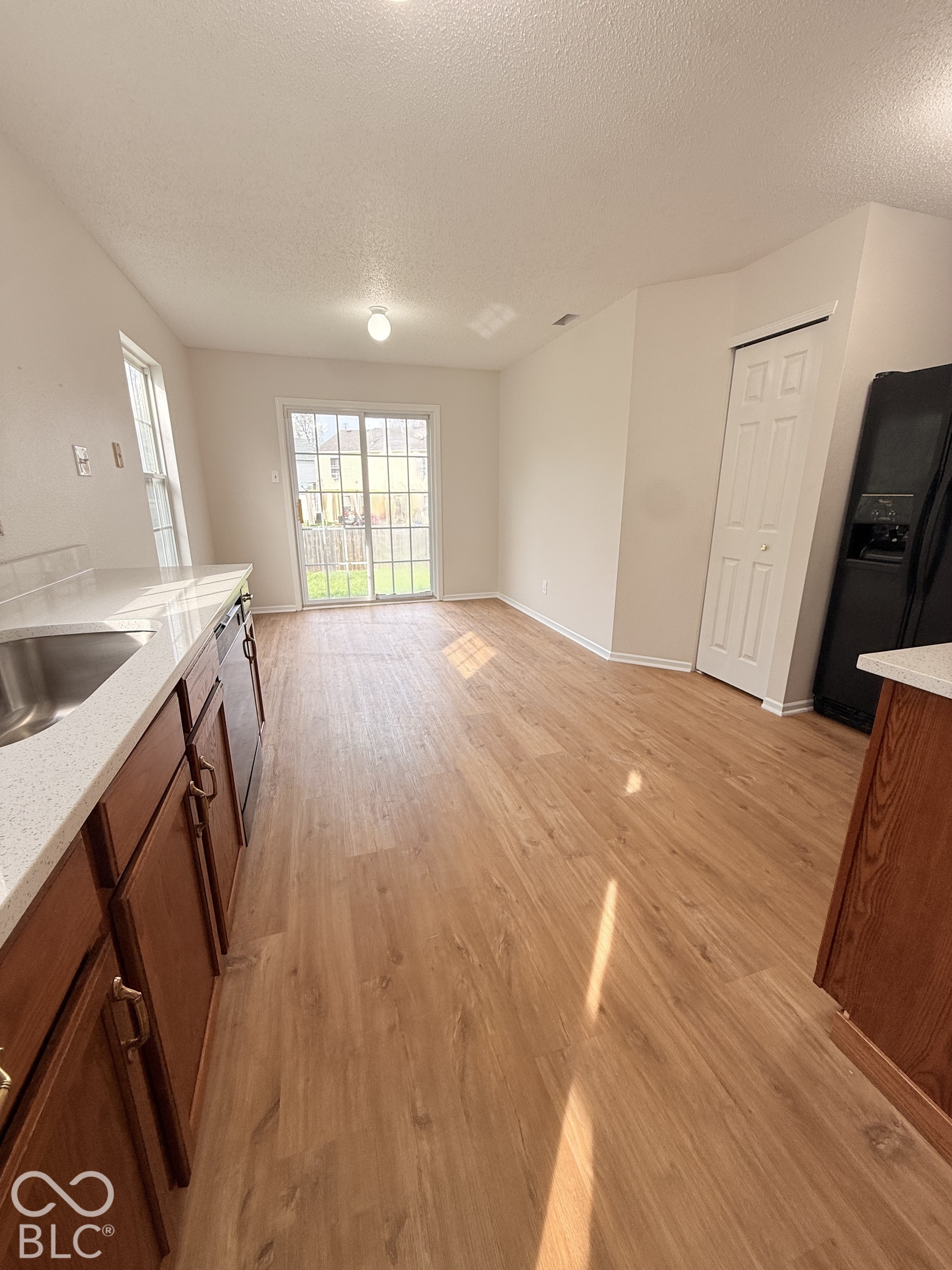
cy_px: 635
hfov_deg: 85.7
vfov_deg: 102.1
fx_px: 513
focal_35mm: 14
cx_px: 476
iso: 64
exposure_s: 1/173
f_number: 2.2
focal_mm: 2.22
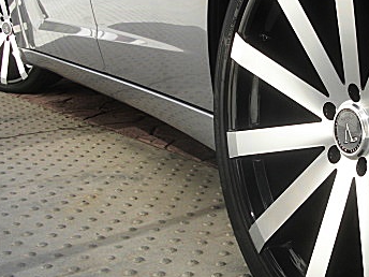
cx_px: 286
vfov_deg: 21.9
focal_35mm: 67
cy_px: 126
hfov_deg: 28.4
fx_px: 714
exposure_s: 1/400
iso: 50
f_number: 2.8
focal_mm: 6.3
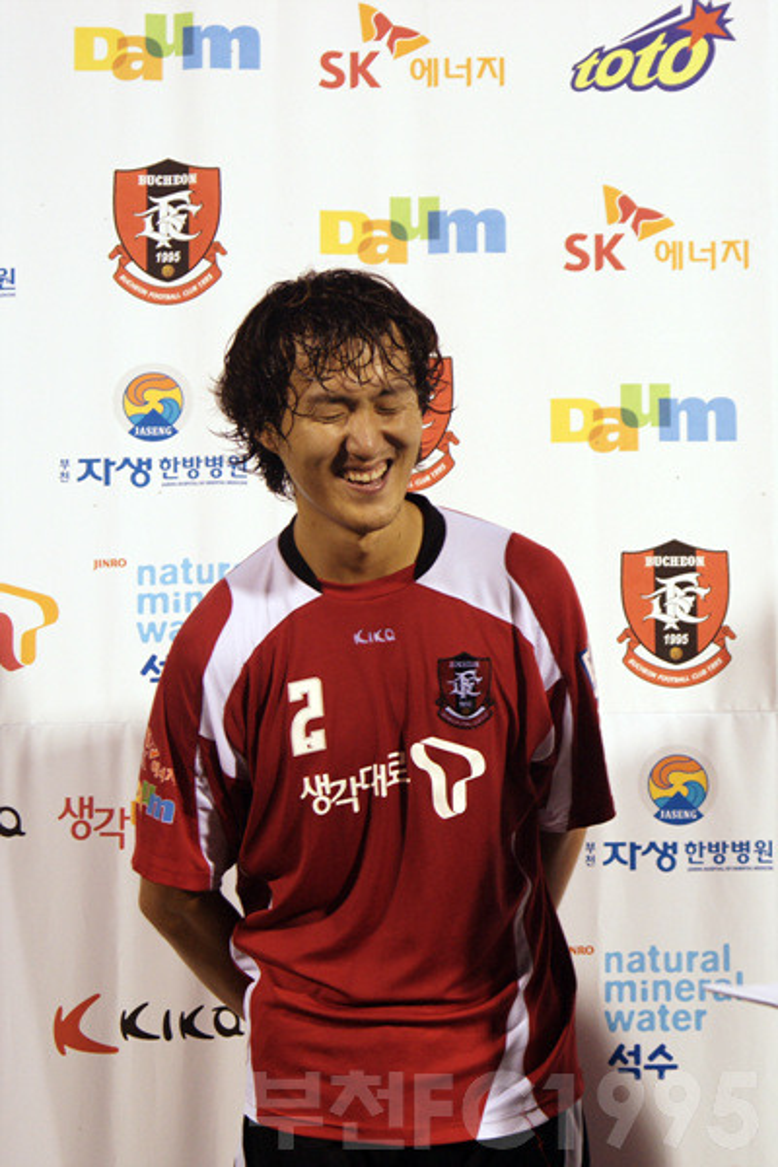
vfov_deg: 33.4
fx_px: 1945
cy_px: 584
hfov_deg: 22.6
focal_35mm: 60
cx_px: 389
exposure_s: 1/125
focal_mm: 60
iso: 640
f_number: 5
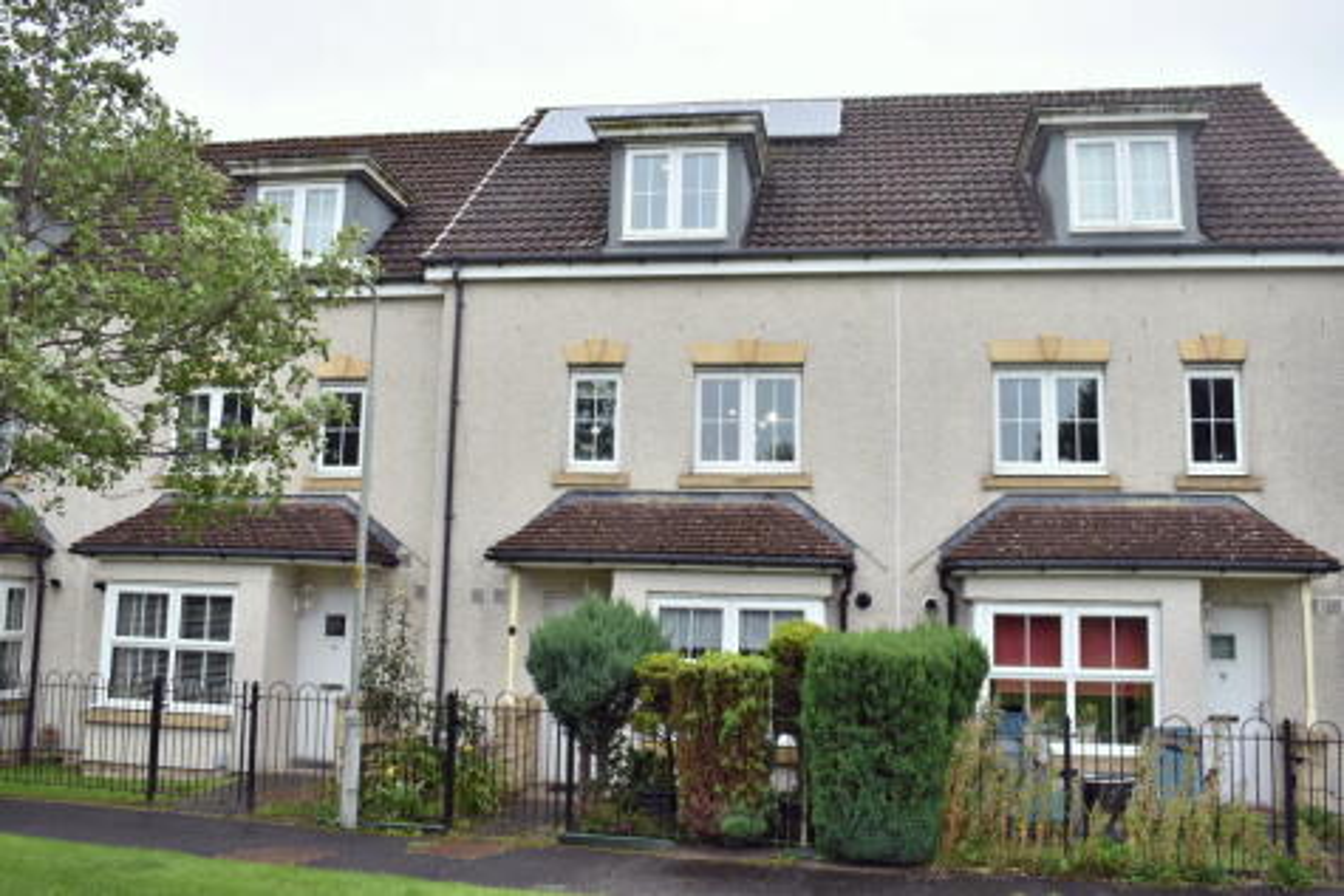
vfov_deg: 40.0
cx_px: 672
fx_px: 1232
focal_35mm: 33
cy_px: 448
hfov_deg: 57.2
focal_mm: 22
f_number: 5.6
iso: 200
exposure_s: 1/250
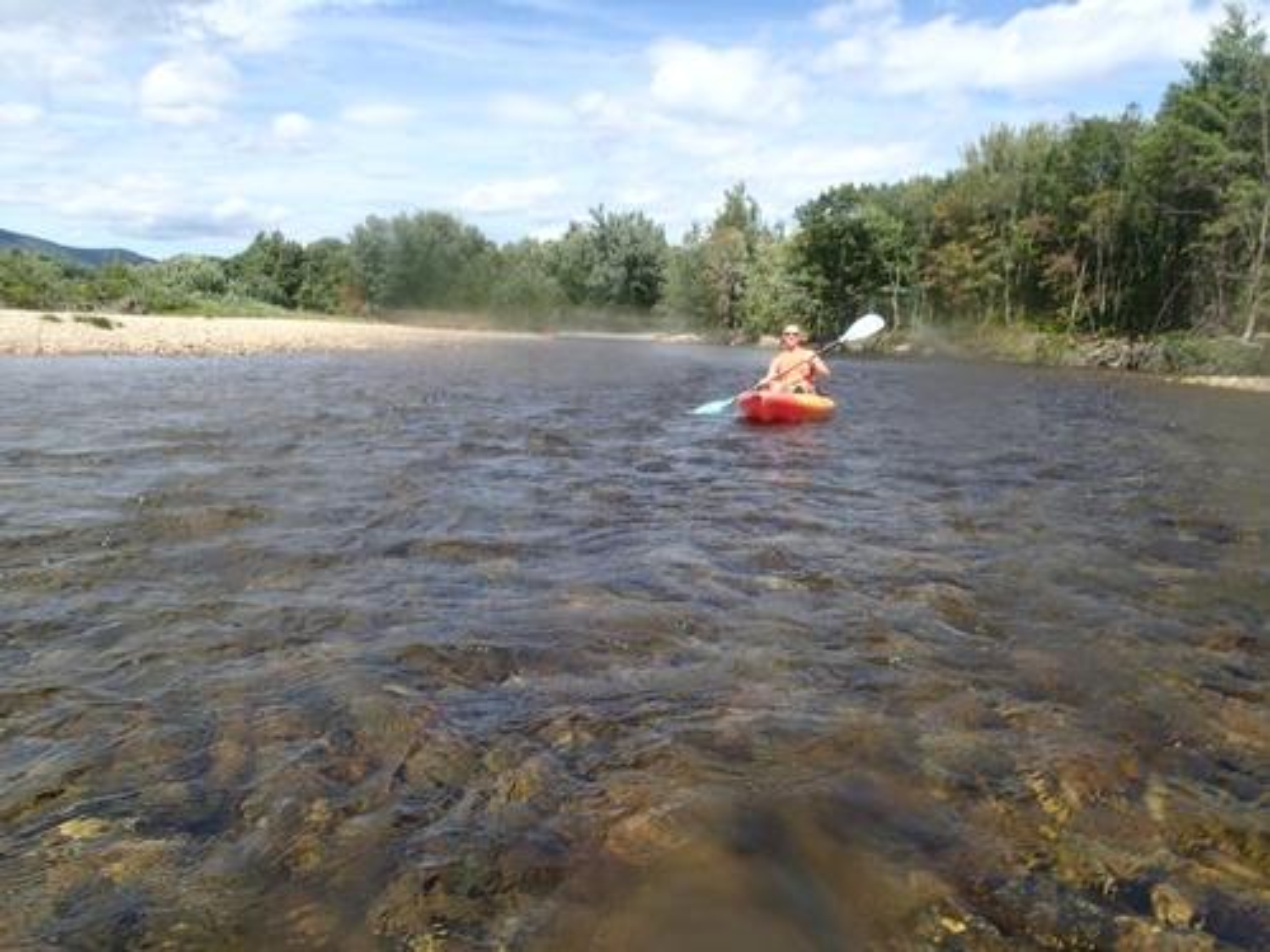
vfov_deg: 54.9
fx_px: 917
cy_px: 476
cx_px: 635
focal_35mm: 25
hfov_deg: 69.4
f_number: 8
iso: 100
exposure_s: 1/160
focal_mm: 4.5
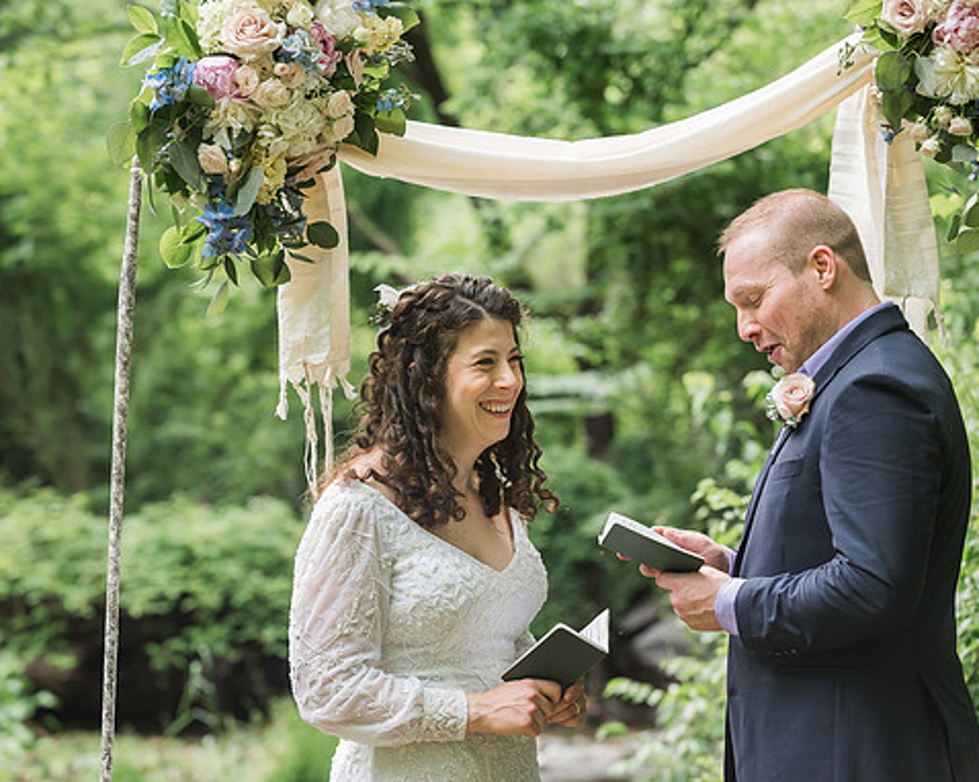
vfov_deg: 16.9
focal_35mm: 91
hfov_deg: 21.0
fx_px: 2636
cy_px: 387
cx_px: 520
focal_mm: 78
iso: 500
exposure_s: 1/250
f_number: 3.5
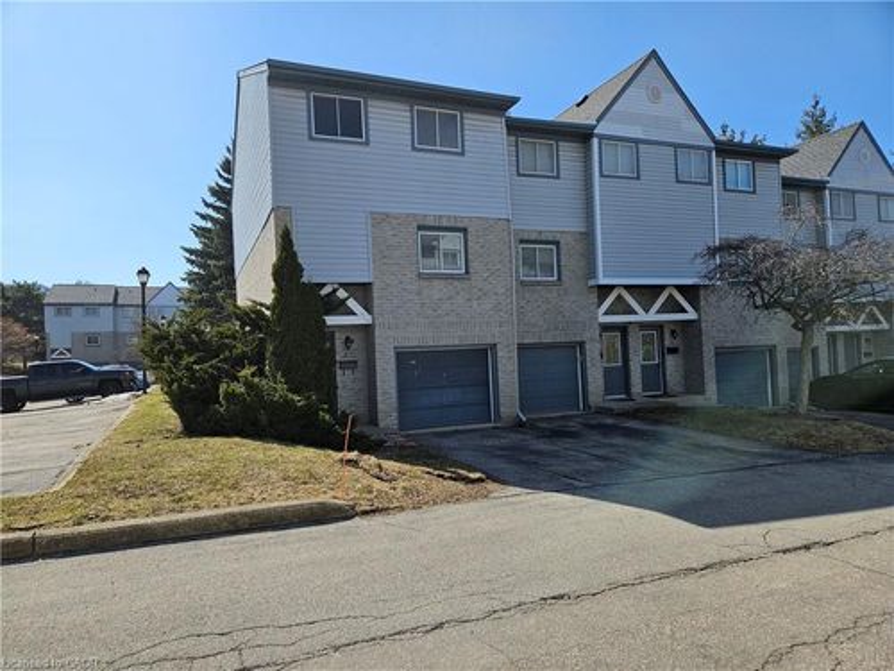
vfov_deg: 58.9
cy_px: 336
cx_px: 447
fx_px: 594
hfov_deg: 73.9
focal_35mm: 23
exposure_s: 1/2043
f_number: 1.8
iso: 25
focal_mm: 5.4
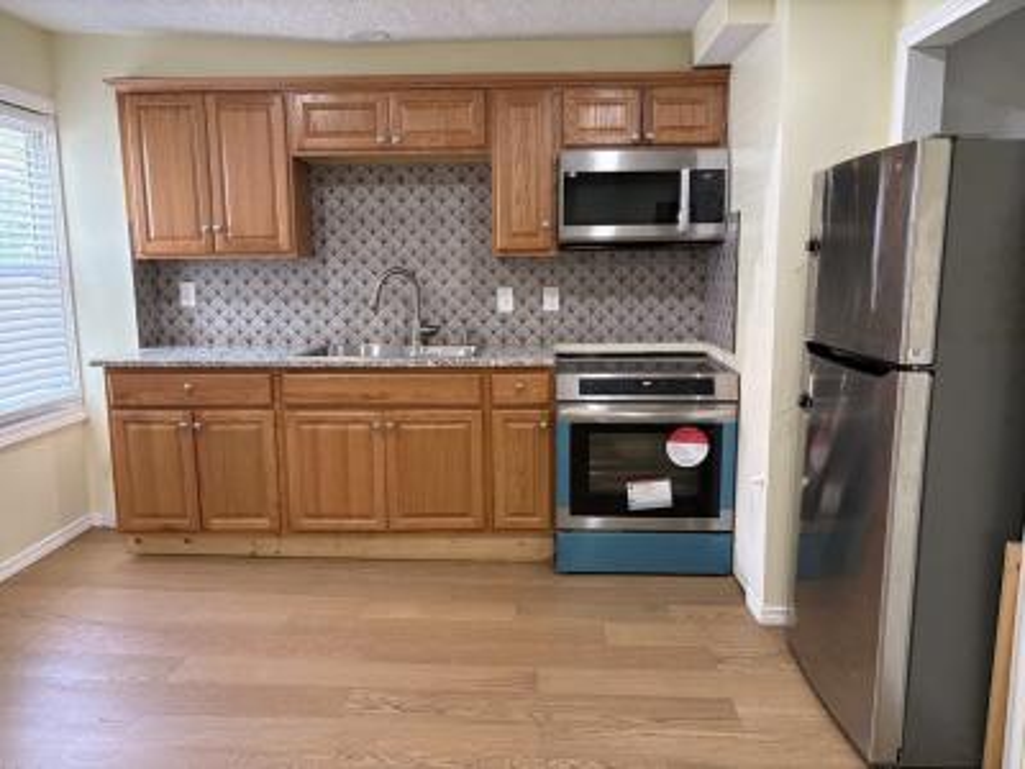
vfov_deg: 53.1
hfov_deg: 67.3
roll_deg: +0.7
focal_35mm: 26
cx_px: 512
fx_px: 770
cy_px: 384
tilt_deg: -9.1
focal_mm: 5.96
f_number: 1.6
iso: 160
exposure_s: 1/60
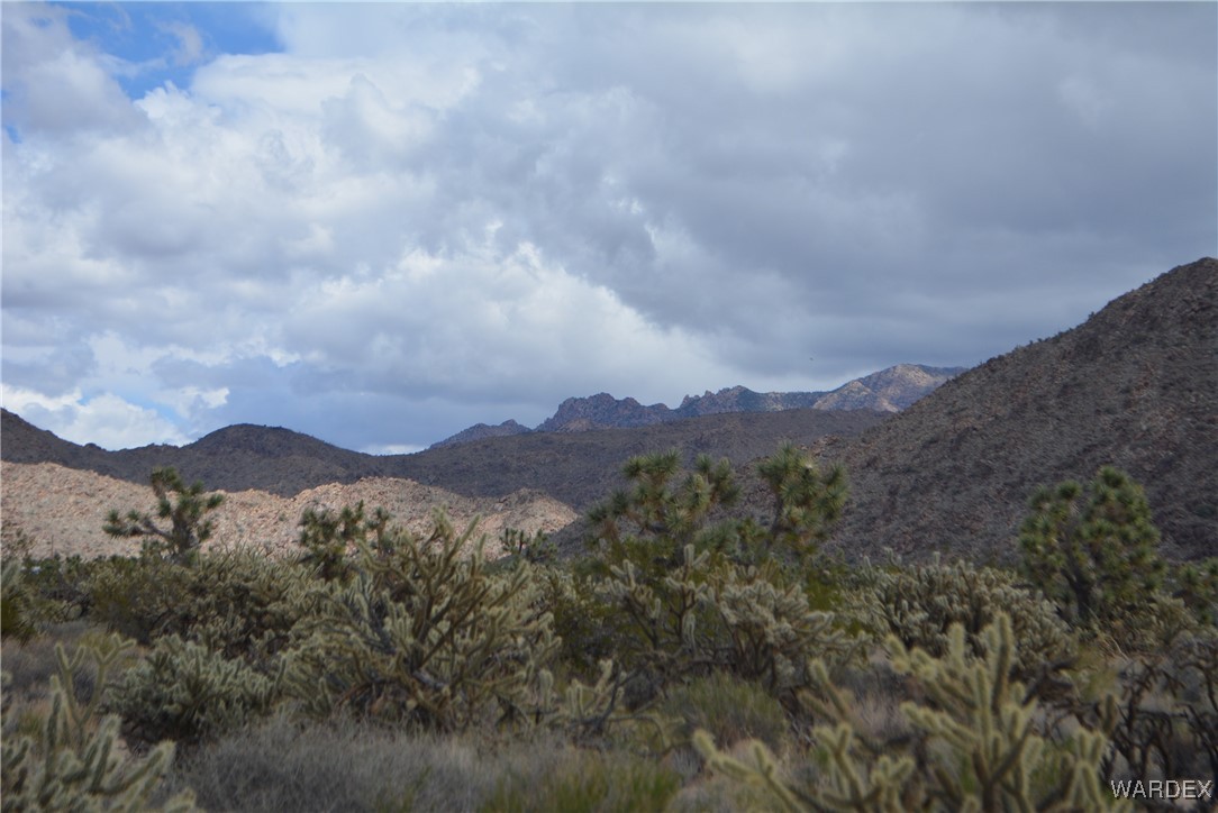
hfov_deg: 24.6
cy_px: 406
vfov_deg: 16.6
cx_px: 609
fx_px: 2793
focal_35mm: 82
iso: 400
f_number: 7.1
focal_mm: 55
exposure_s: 1/1600
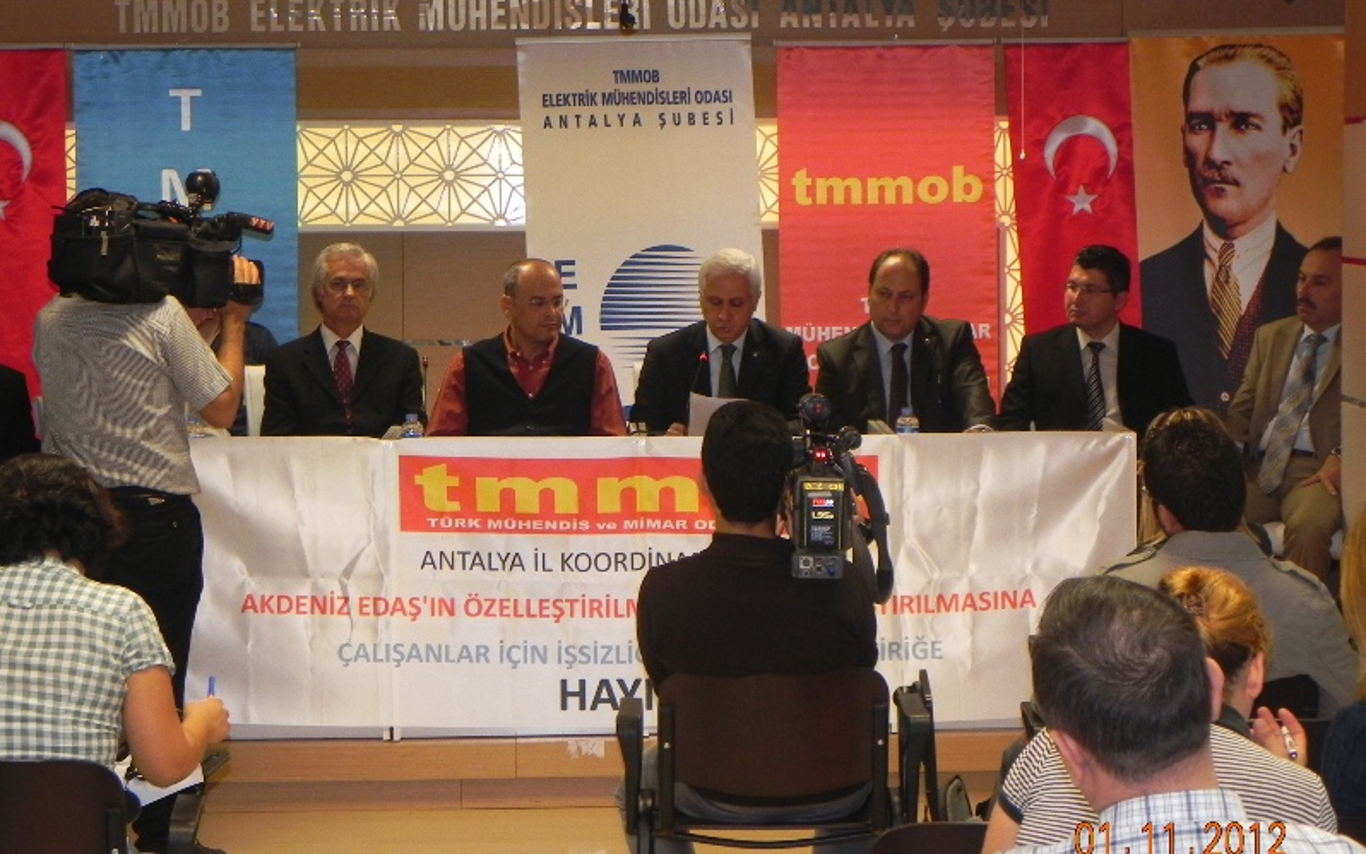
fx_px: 3761
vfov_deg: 13.0
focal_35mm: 101
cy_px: 433
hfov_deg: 20.6
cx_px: 683
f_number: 4
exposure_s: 1/30
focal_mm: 16.9
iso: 274
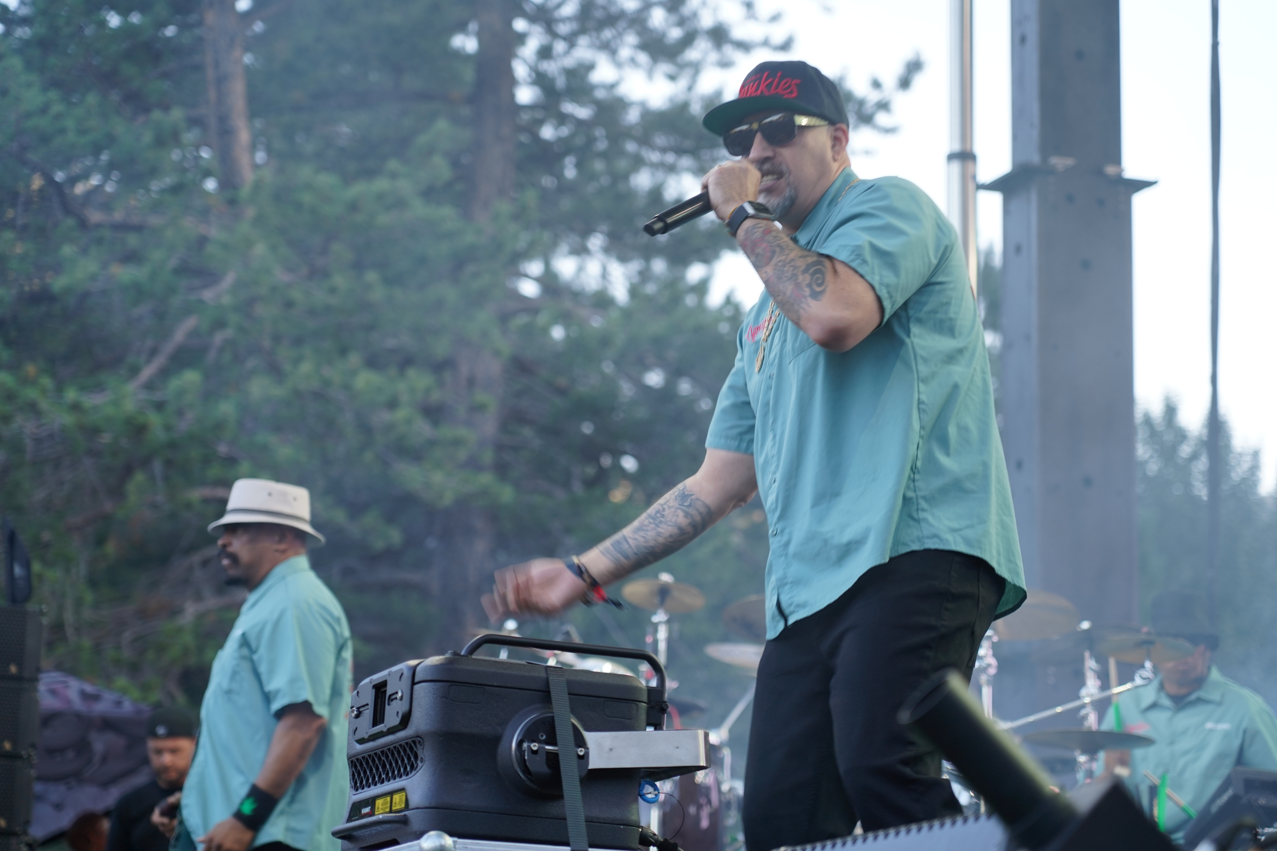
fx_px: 3724
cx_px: 638
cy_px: 426
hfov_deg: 19.5
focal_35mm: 105
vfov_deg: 13.0
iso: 250
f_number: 4
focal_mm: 105
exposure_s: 1/125
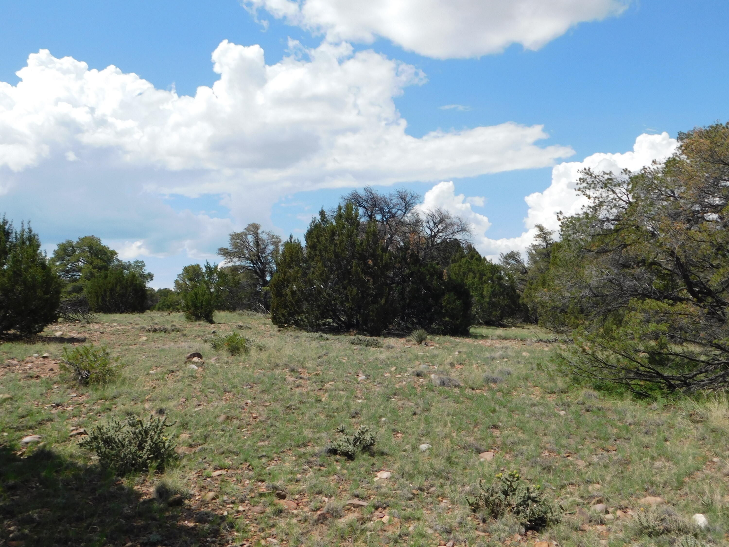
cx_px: 364
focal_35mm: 36
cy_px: 274
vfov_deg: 39.7
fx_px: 758
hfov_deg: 51.4
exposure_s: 1/400
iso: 125
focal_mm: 6.3
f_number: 7
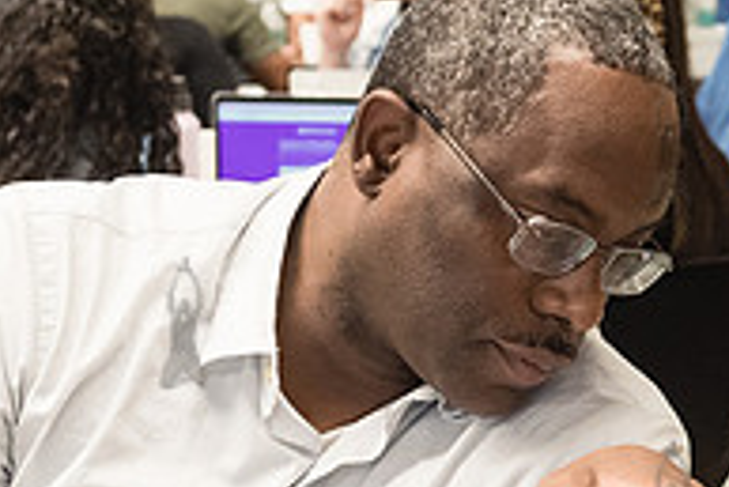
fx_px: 3648
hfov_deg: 11.4
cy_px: 513
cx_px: 542
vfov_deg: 7.6
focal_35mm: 180
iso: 2500
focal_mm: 44
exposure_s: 1/200
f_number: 4.5
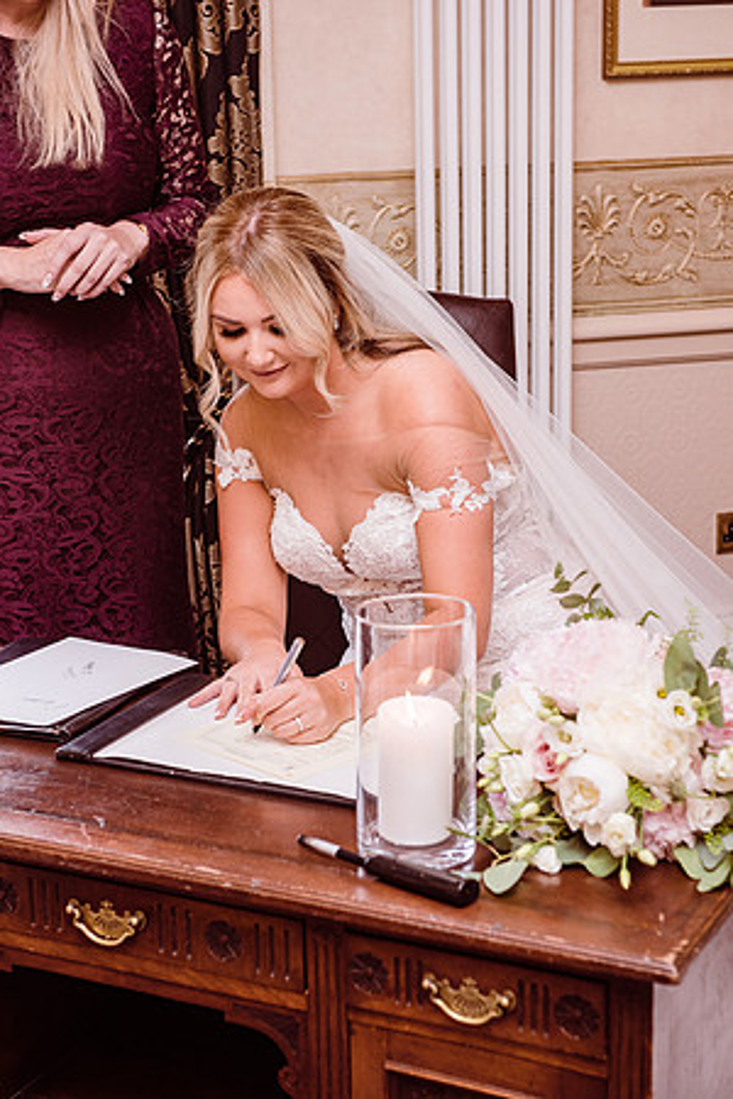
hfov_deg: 19.5
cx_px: 366
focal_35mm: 70
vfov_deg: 28.8
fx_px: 2138
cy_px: 550
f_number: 5.6
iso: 400
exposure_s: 1/100
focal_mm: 70
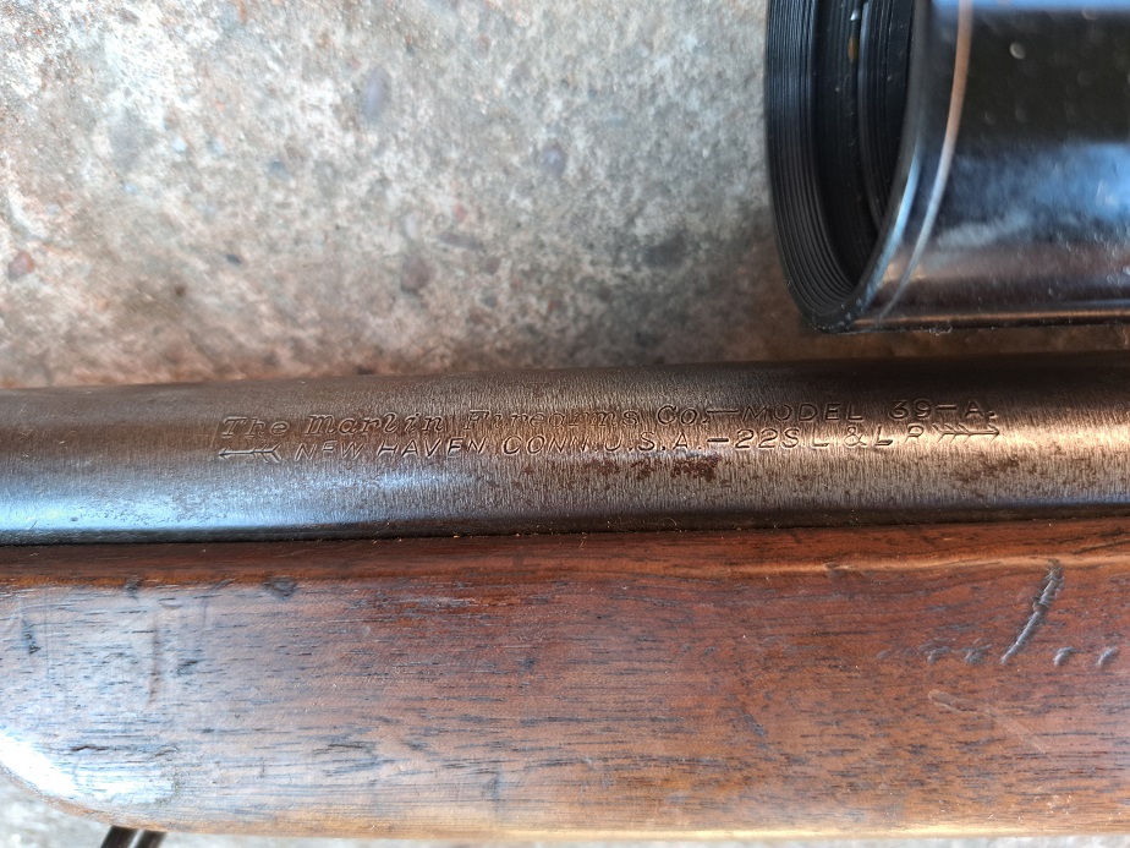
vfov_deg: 56.8
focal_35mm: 24
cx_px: 565
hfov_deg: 71.6
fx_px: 783
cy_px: 424
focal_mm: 5.23
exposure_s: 1/50
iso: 125
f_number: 1.8
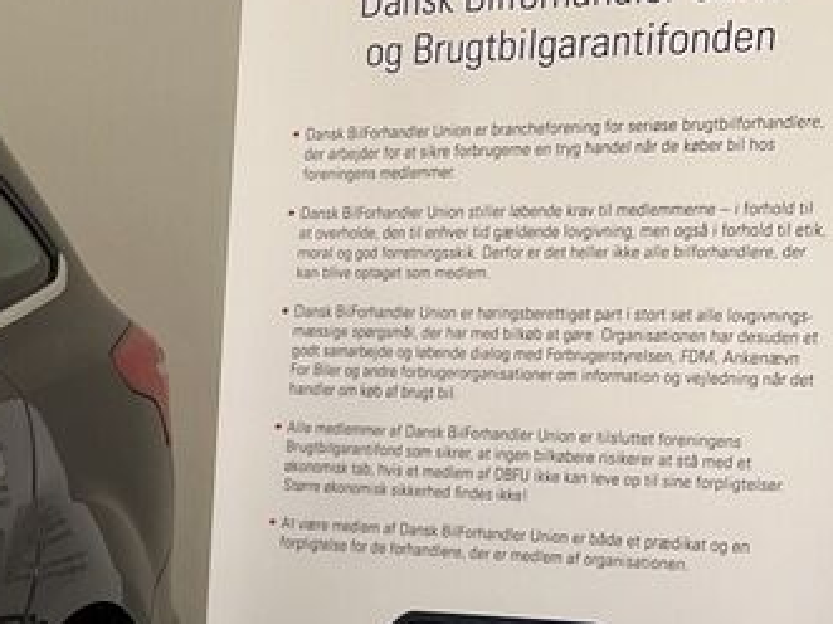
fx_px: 3223
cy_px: 770
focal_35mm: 134
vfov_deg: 10.8
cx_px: -1066
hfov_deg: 12.2
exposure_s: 1/163
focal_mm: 5.7
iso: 40
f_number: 1.5
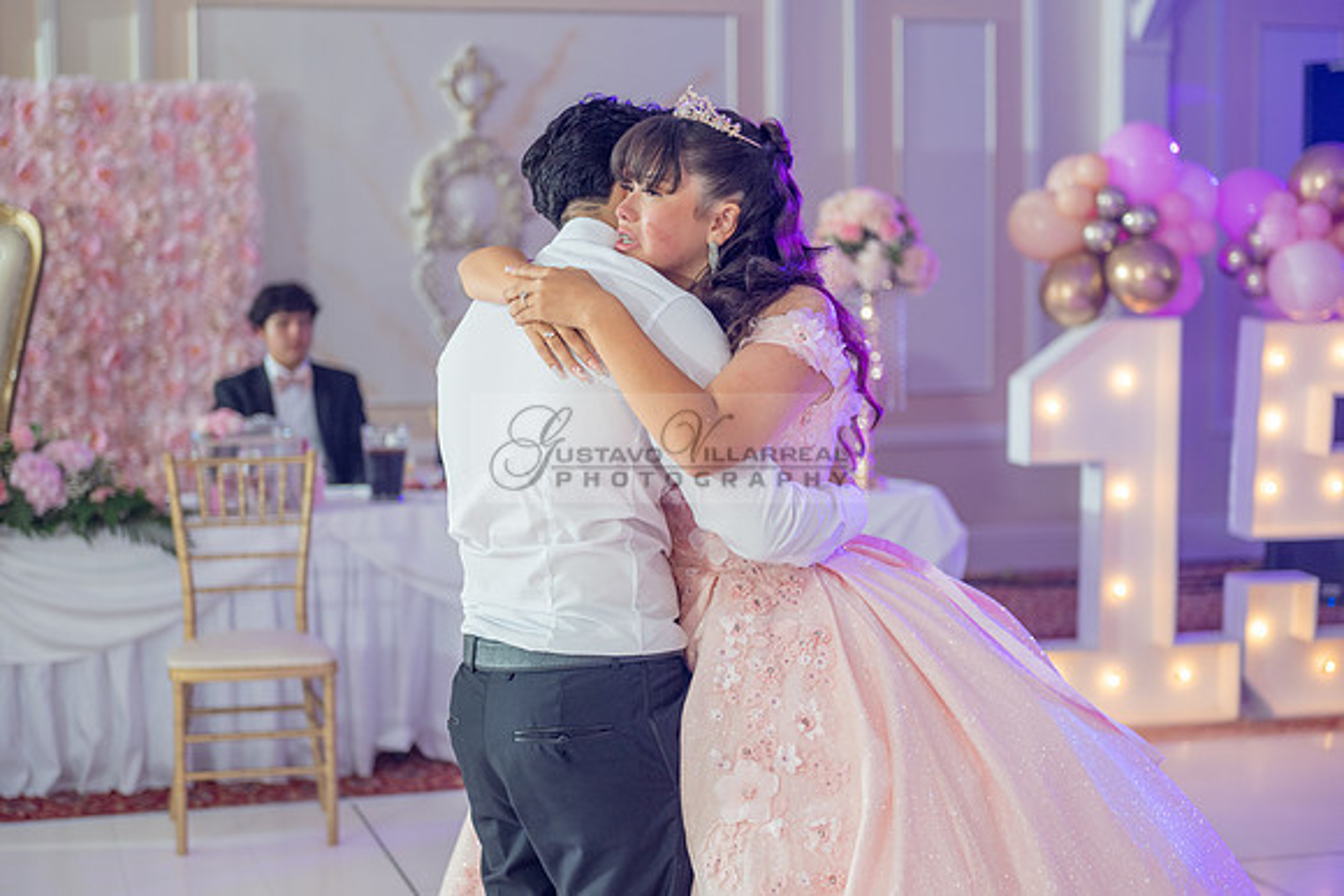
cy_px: 448
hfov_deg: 32.4
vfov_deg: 21.9
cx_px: 672
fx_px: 2315
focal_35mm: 62
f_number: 2.8
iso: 400
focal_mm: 62
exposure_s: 1/100
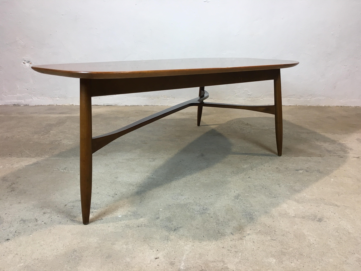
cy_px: 136
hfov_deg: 61.7
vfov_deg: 48.2
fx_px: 302
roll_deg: -1.5
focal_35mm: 29
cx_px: 180
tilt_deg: -15.9
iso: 50
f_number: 2.2
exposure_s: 1/33
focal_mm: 4.15
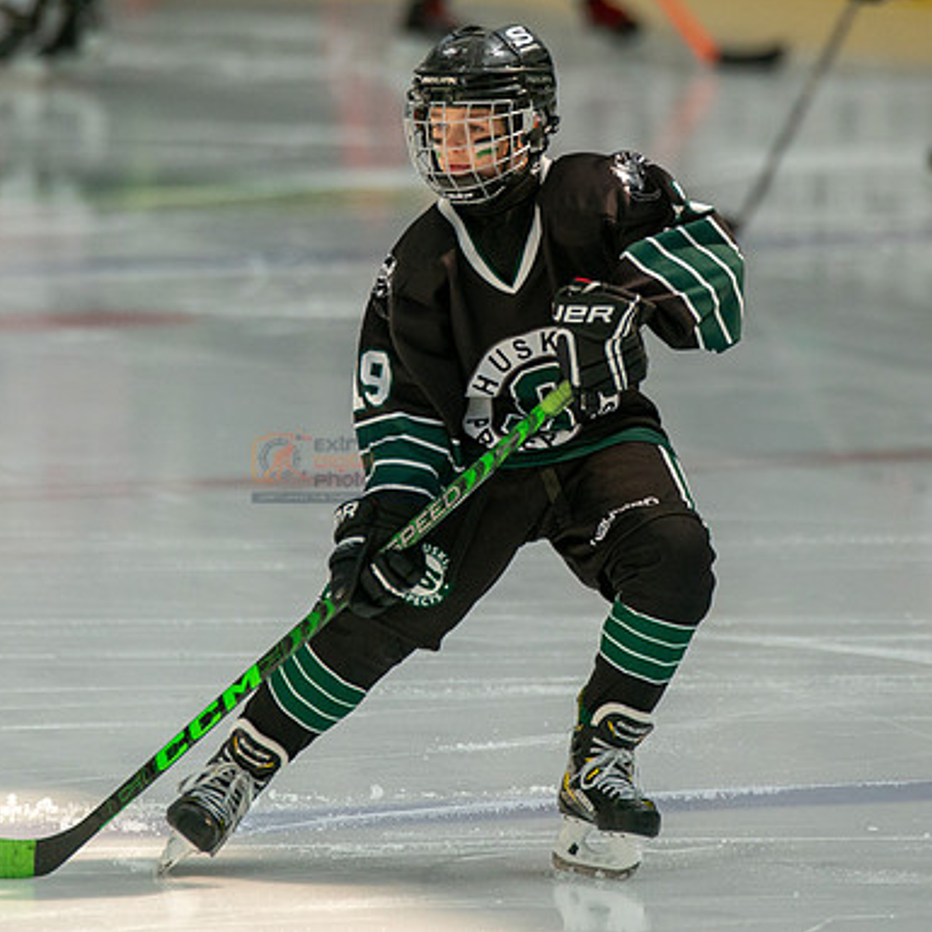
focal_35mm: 550
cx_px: 477
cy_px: 264
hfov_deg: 3.2
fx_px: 16754
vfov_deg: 3.2
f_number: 3.5
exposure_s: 1/4000
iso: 1600
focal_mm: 300
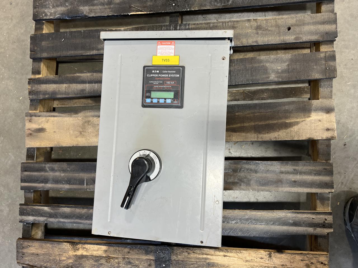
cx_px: 179
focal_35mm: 26
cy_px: 134
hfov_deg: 67.3
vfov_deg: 53.1
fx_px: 269
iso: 64
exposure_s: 1/60
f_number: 1.5
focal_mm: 5.7
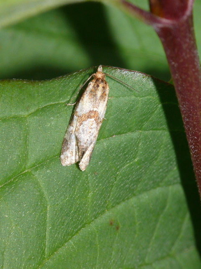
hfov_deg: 5.1
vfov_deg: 6.9
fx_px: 2237
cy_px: 134
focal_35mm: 289
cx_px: 100
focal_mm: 61.1
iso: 200
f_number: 11
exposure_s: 1/640
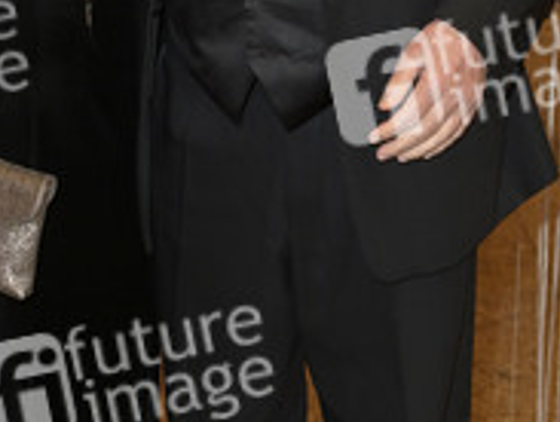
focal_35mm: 109
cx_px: 205
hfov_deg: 18.0
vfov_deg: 13.3
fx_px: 1767
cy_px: -80
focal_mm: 52
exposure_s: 1/60
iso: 2500
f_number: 5.6
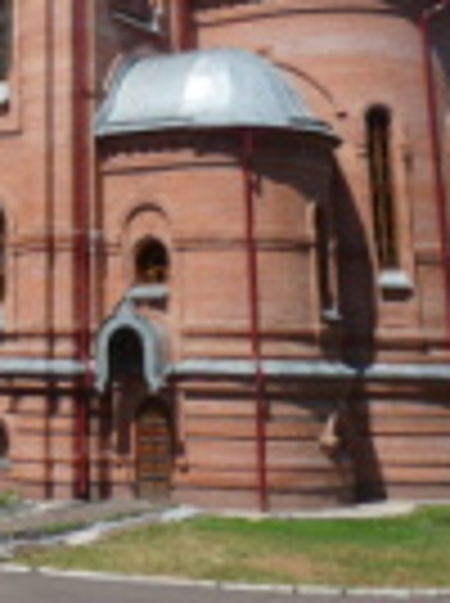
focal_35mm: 73
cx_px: -54
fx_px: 1269
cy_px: -81
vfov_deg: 24.7
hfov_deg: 19.2
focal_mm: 4.7
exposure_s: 1/1000
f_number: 3.3
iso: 100
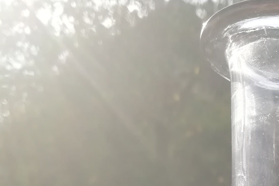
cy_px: 366
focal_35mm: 81
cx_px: 301
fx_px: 628
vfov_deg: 14.2
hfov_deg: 23.6
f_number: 2.2
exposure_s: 1/398
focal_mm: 3.21
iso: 50
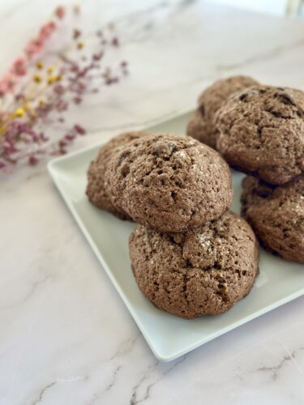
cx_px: 152
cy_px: 202
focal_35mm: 48
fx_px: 562
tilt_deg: -49.2
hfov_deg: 30.3
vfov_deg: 39.7
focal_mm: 6.86
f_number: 1.78
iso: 125
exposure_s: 1/121
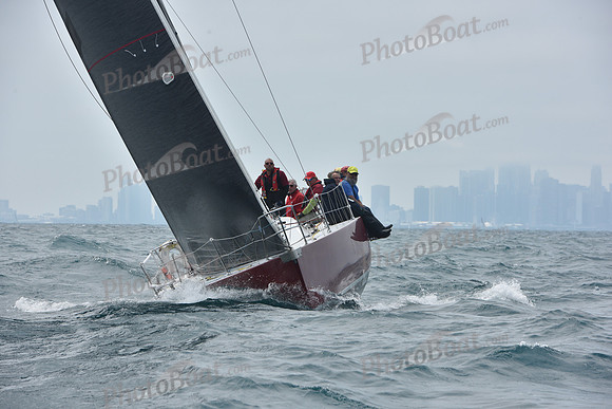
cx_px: 306
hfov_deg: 11.1
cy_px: 204
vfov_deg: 7.4
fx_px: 3146
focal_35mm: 185
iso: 250
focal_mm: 185
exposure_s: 1/800
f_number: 11
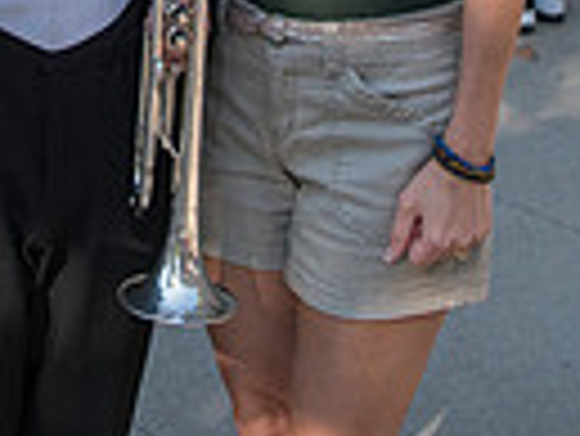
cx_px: 40
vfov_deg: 13.0
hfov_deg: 18.5
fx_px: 1744
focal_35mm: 104
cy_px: -339
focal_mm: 24
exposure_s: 1/2500
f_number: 3.5
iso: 320
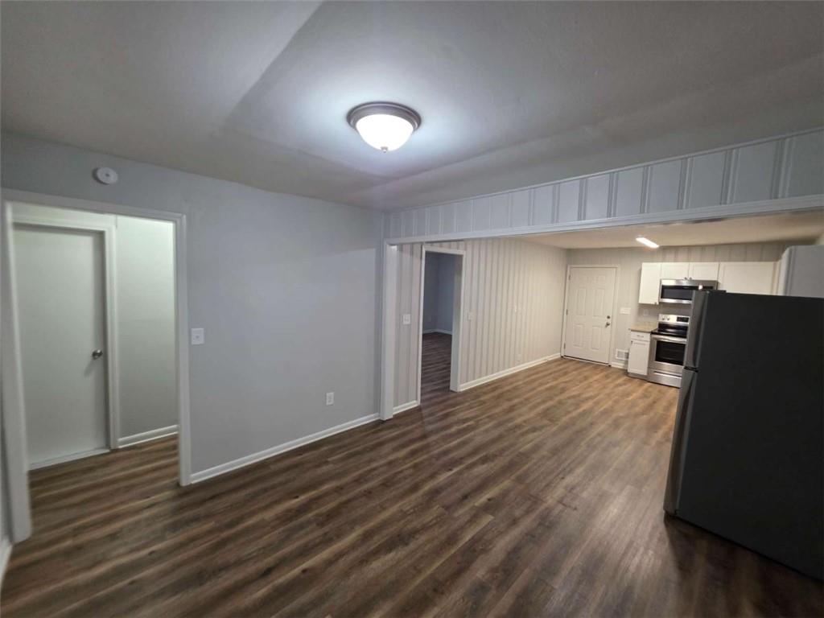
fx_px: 309
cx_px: 412
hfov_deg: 106.2
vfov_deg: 89.9
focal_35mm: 13
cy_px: 309
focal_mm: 2.2
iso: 250
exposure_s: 1/60
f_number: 1.9
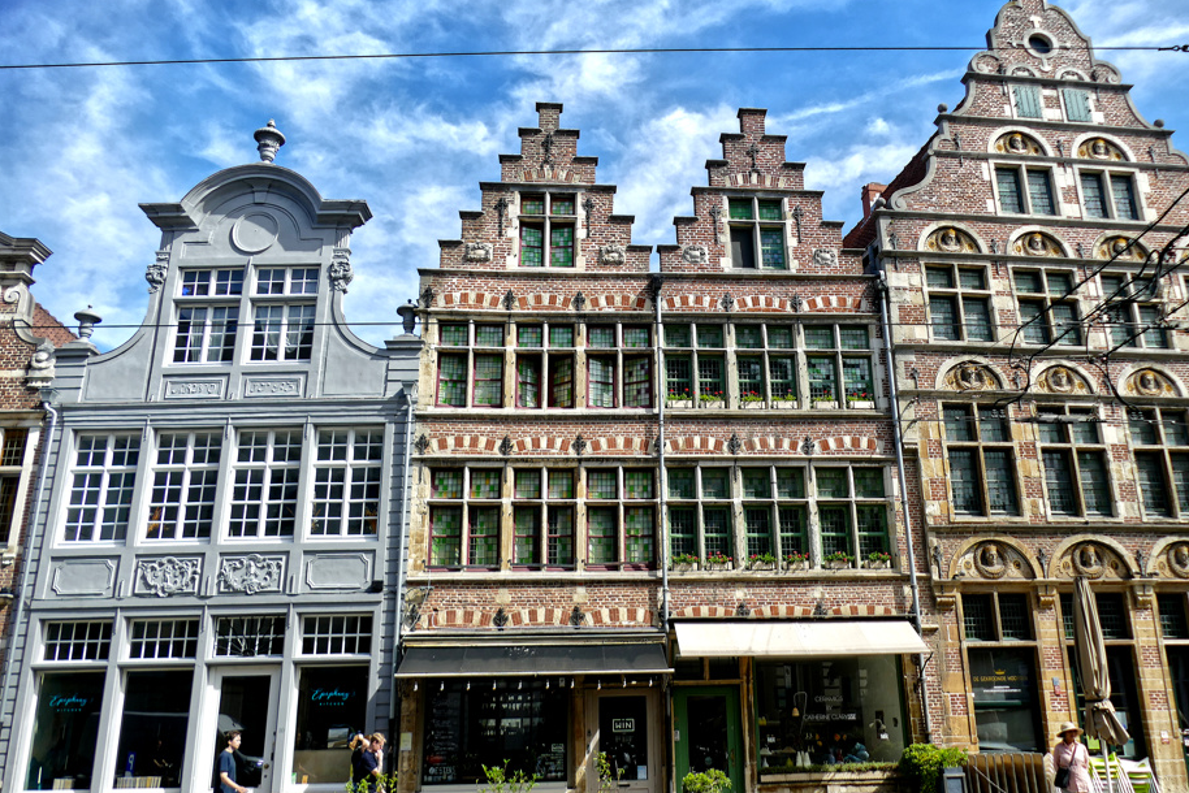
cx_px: 648
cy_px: 387
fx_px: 925
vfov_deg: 46.4
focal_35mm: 28
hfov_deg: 65.3
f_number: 2.8
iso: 125
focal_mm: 9.1
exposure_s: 1/1600
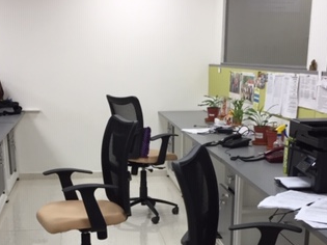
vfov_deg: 24.1
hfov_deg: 32.7
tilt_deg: -16.5
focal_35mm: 59
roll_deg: -0.7
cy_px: 222
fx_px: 557
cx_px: 151
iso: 40
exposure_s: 1/33
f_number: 2.2
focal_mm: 4.15
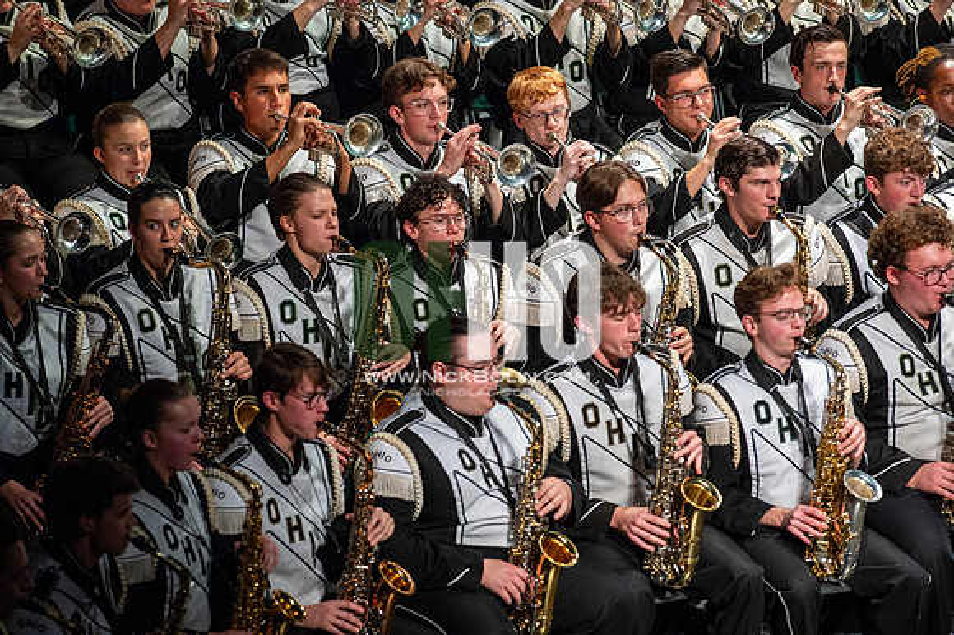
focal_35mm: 300
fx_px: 7945
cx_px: 477
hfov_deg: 6.9
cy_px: 318
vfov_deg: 4.6
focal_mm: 300
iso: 5000
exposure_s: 1/400
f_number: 5.6
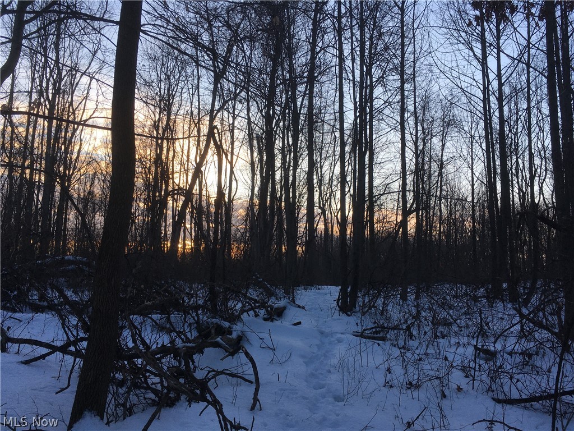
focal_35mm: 29
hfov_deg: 61.7
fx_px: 481
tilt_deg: +6.9
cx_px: 287
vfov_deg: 48.2
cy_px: 216
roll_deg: -1.8
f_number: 2.2
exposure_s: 1/487
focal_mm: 4.15
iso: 25
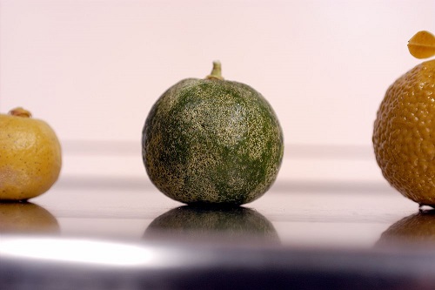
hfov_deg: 37.9
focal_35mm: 52
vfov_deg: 25.7
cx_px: 218
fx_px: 634
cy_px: 145
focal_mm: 35
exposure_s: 1/80
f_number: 4.5
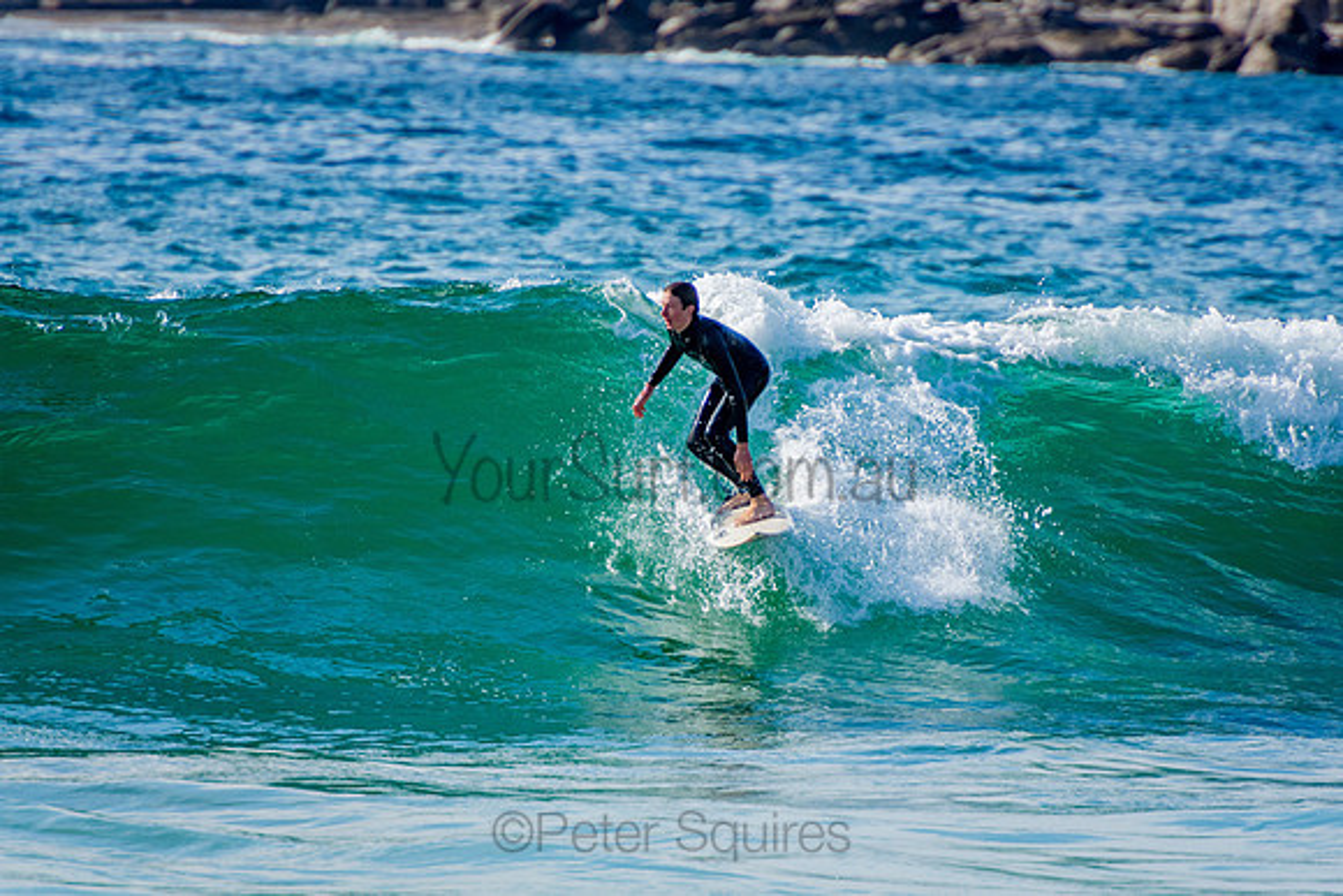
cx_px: 672
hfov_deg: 3.4
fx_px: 22388
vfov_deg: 2.3
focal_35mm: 600
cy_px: 448
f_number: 5.6
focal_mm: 400
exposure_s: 1/2000
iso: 400
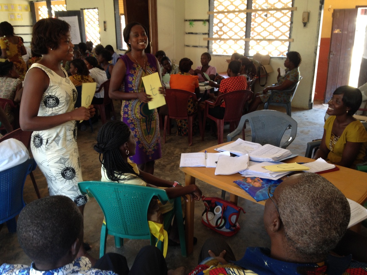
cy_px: 138
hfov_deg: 52.6
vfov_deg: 40.7
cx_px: 184
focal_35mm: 35
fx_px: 371
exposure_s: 1/20
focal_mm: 4.28
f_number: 2.4
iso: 80
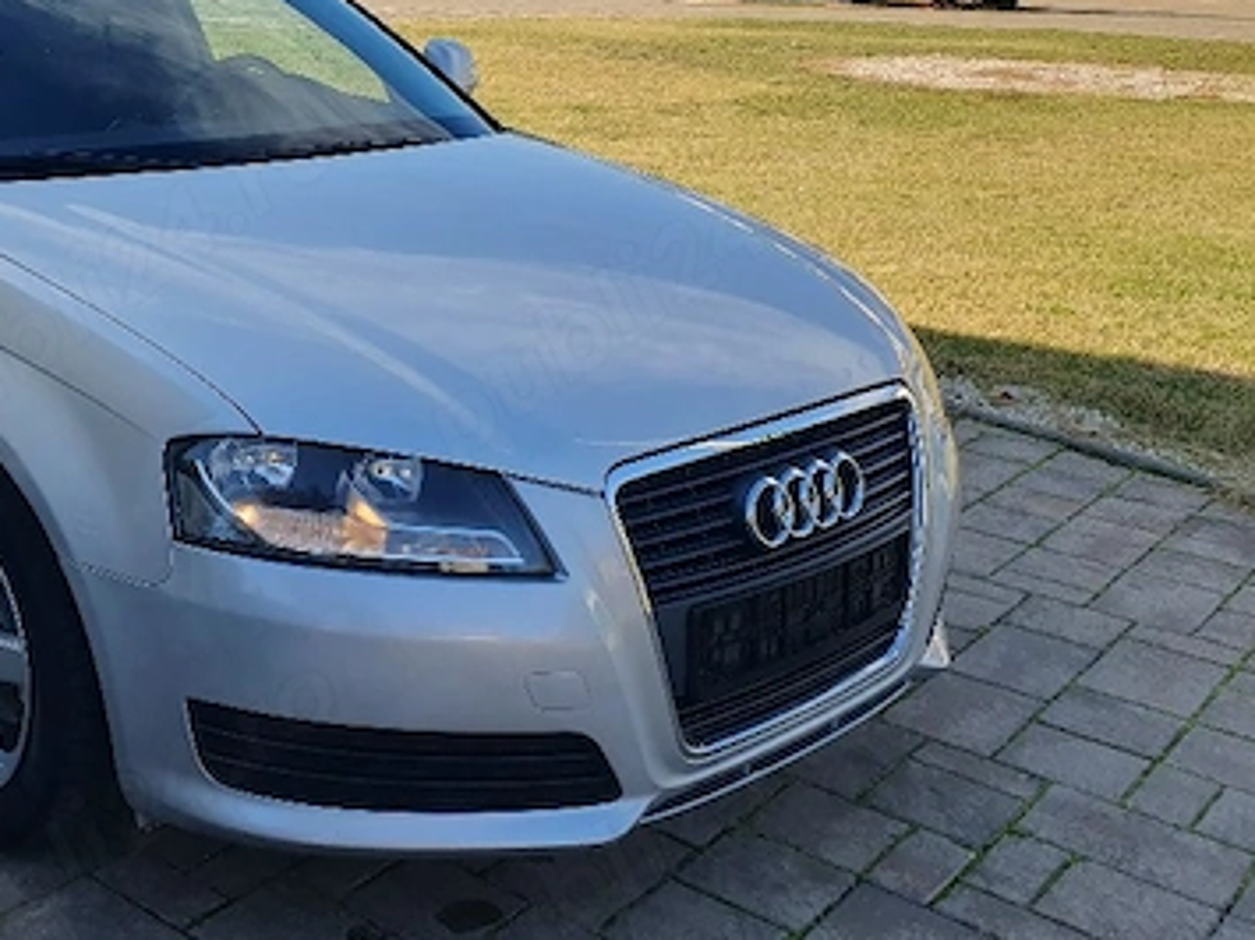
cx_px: 247
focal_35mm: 44
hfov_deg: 41.1
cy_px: 304
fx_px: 1595
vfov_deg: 32.5
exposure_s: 1/1000
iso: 50
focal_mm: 4.32
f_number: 2.4
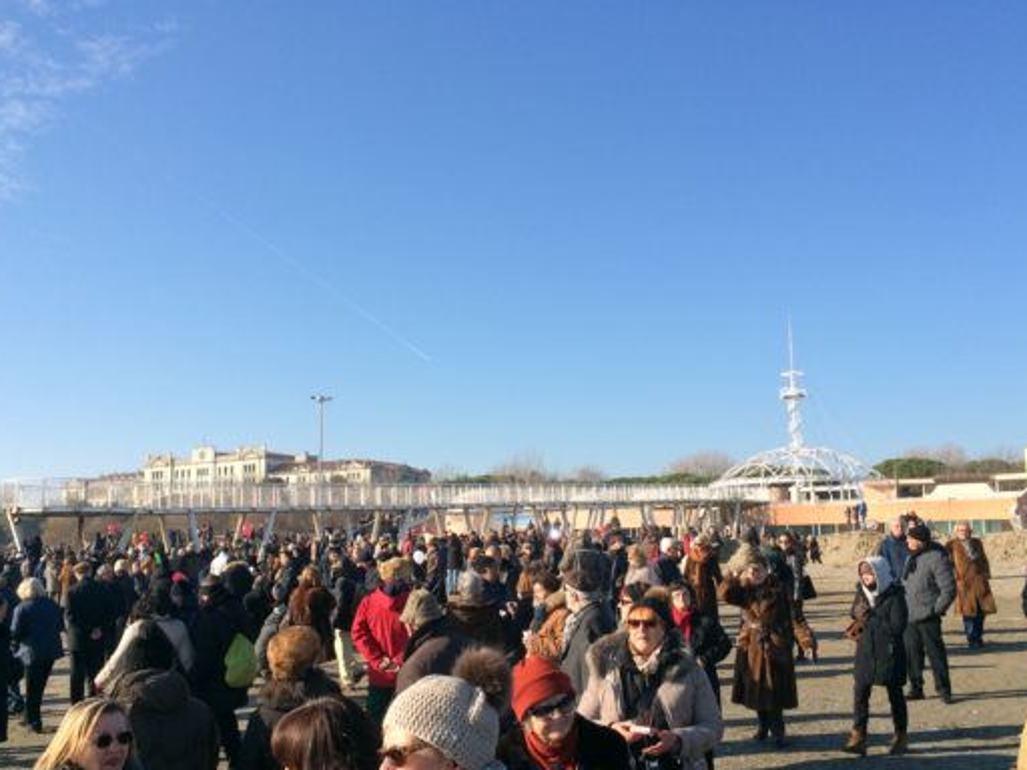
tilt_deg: +6.2
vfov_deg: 41.7
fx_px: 1009
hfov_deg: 53.9
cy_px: 435
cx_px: 495
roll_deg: +2.1
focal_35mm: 34
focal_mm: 4.15
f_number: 2.2
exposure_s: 1/1866
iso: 32
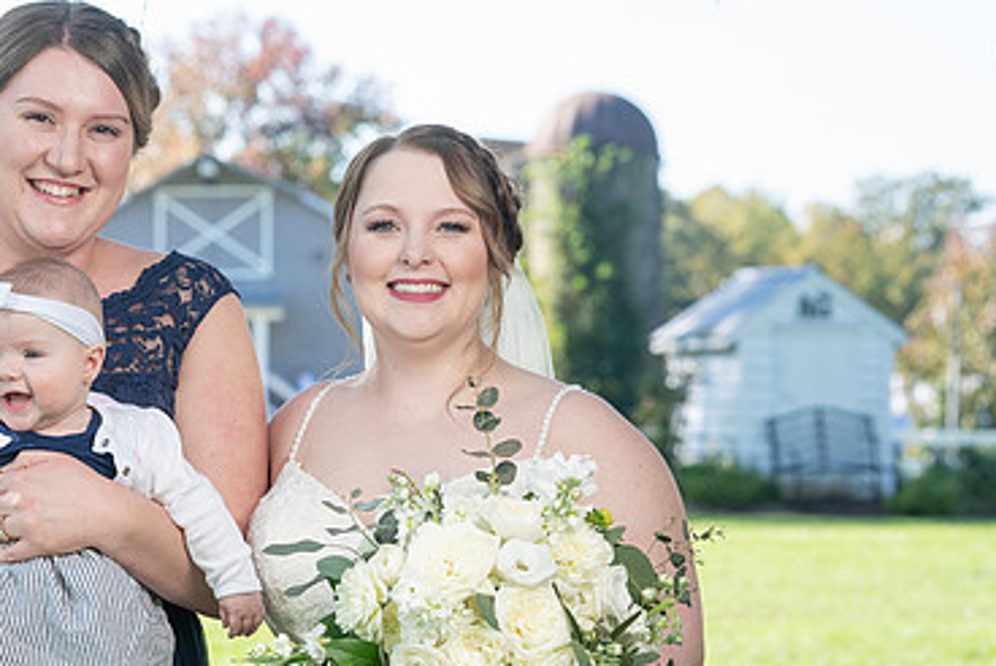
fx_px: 3876
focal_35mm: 140
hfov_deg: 14.6
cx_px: 303
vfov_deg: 9.8
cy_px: 437
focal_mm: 81
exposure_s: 1/200
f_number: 5.6
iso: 200
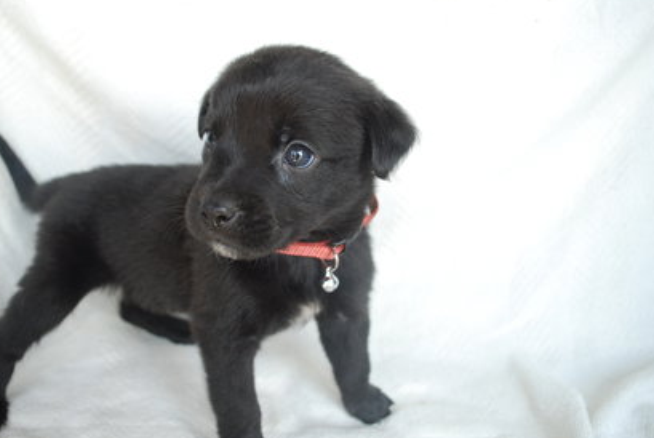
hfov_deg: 56.8
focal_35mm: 33
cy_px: 205
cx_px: 272
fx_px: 600
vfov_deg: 40.1
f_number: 3.5
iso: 200
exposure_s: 1/125
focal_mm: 18
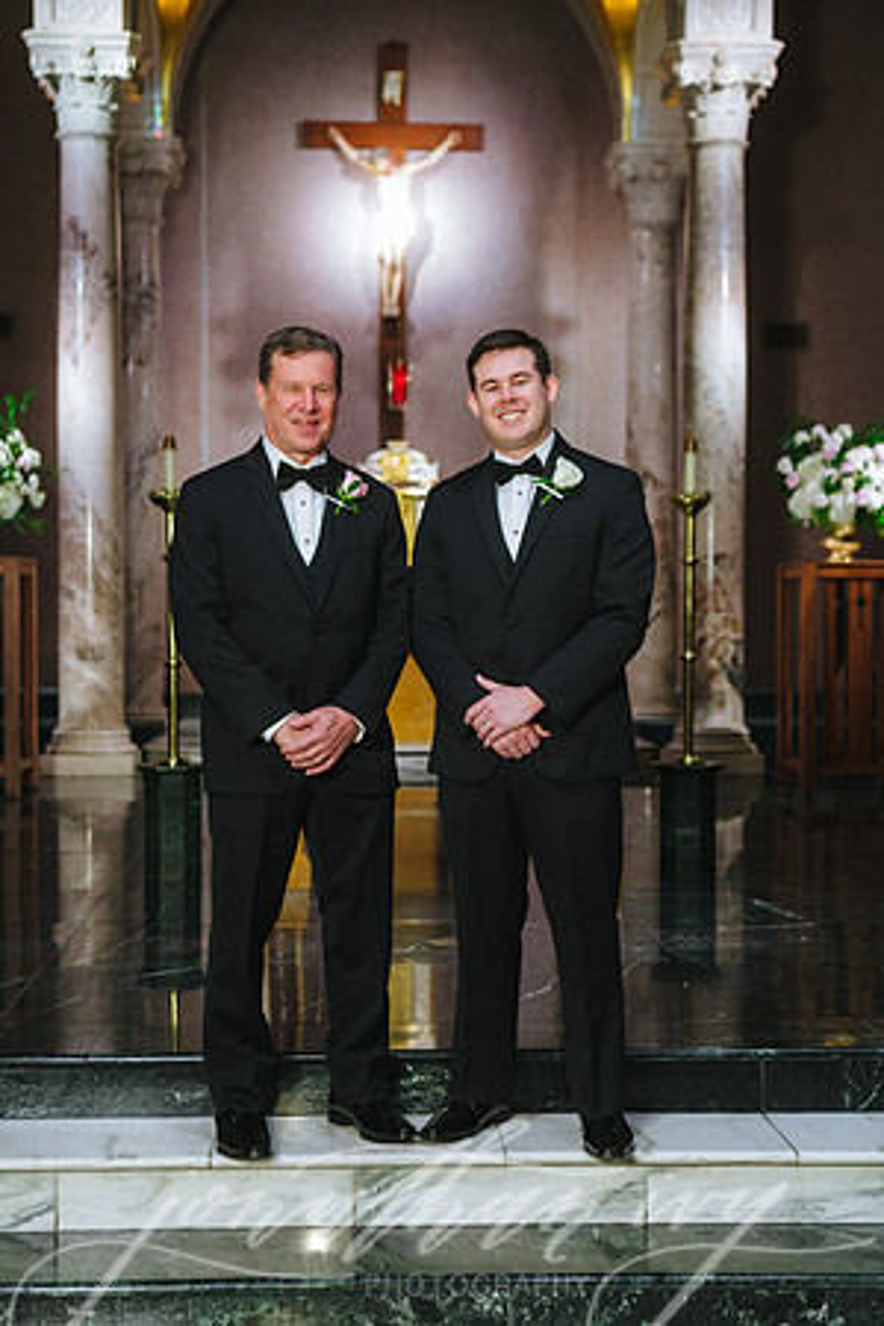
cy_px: 663
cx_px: 442
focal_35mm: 55
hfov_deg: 24.6
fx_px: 2026
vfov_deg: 36.2
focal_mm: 55
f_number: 4
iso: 1250
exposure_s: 1/125
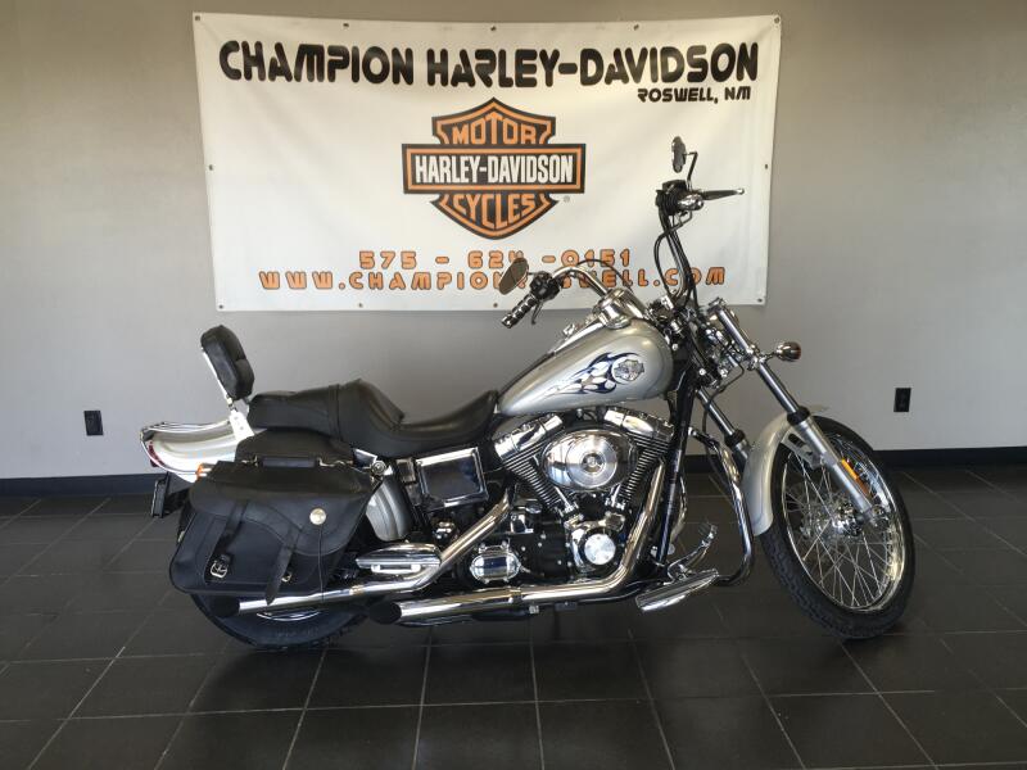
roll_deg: +0.2
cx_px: 514
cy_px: 385
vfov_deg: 48.2
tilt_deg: -13.4
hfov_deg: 61.7
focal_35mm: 29
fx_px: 860
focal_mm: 4.15
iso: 32
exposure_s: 1/60
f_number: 2.2
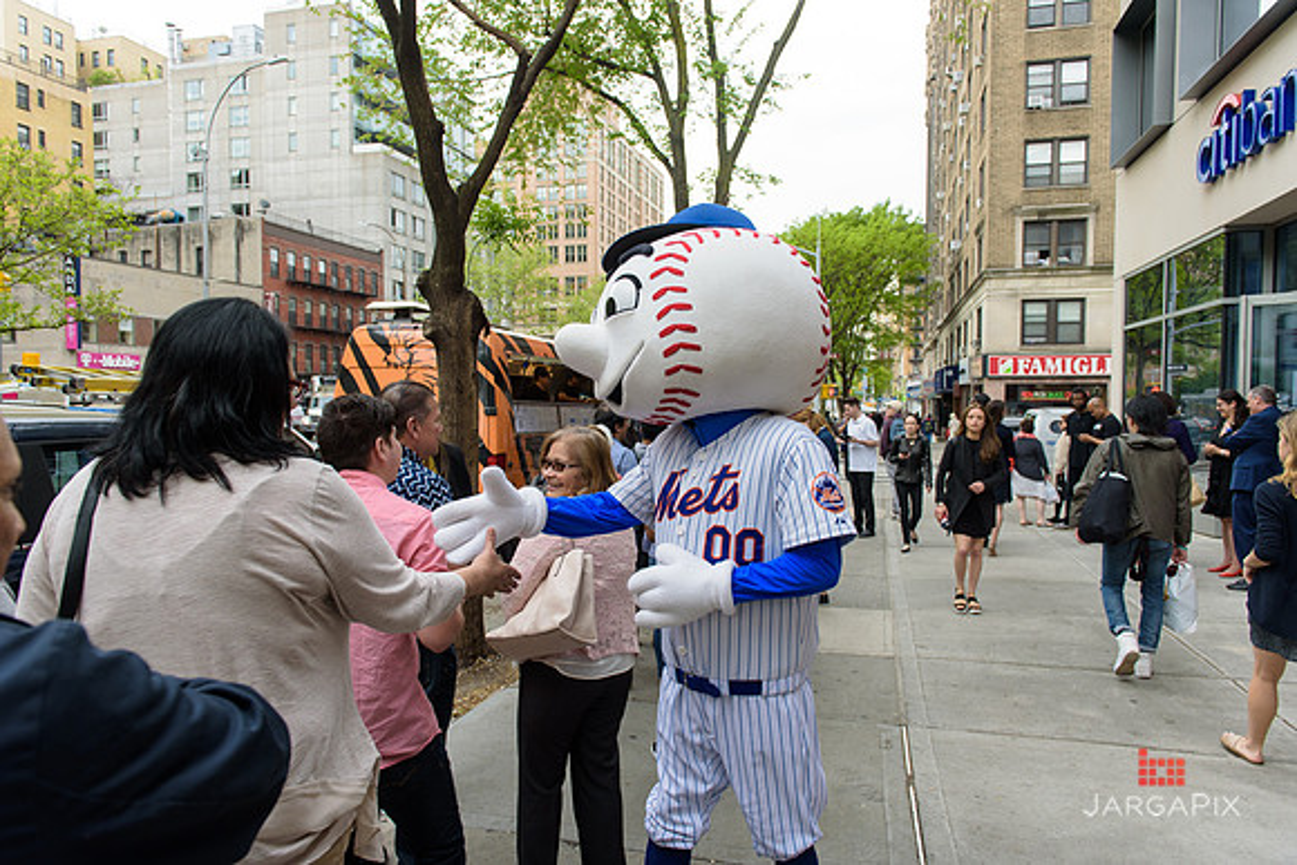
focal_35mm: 24
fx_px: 865
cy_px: 432
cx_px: 648
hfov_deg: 73.7
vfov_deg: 53.2
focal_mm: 24
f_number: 4
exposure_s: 1/250
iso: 200
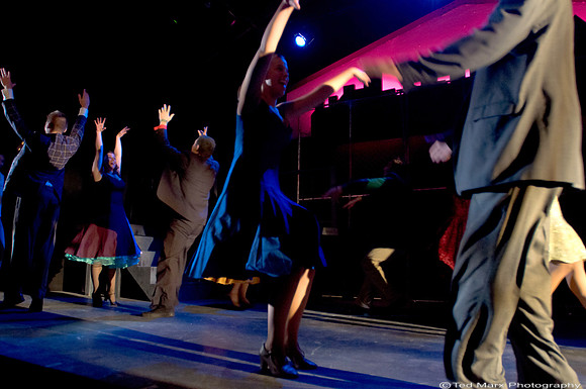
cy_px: 194
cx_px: 293
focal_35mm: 26
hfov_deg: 70.5
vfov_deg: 50.3
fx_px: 415
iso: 3200
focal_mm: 17
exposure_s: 1/100
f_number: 2.8
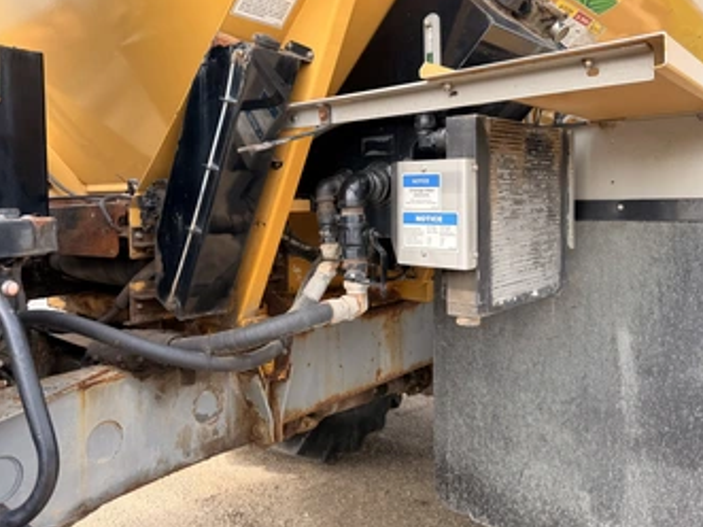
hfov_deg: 61.7
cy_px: 217
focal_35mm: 29
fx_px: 589
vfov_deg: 48.0
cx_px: 353
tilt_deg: +2.7
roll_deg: +4.0
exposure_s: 1/665
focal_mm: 6.76
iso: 80
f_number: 1.78
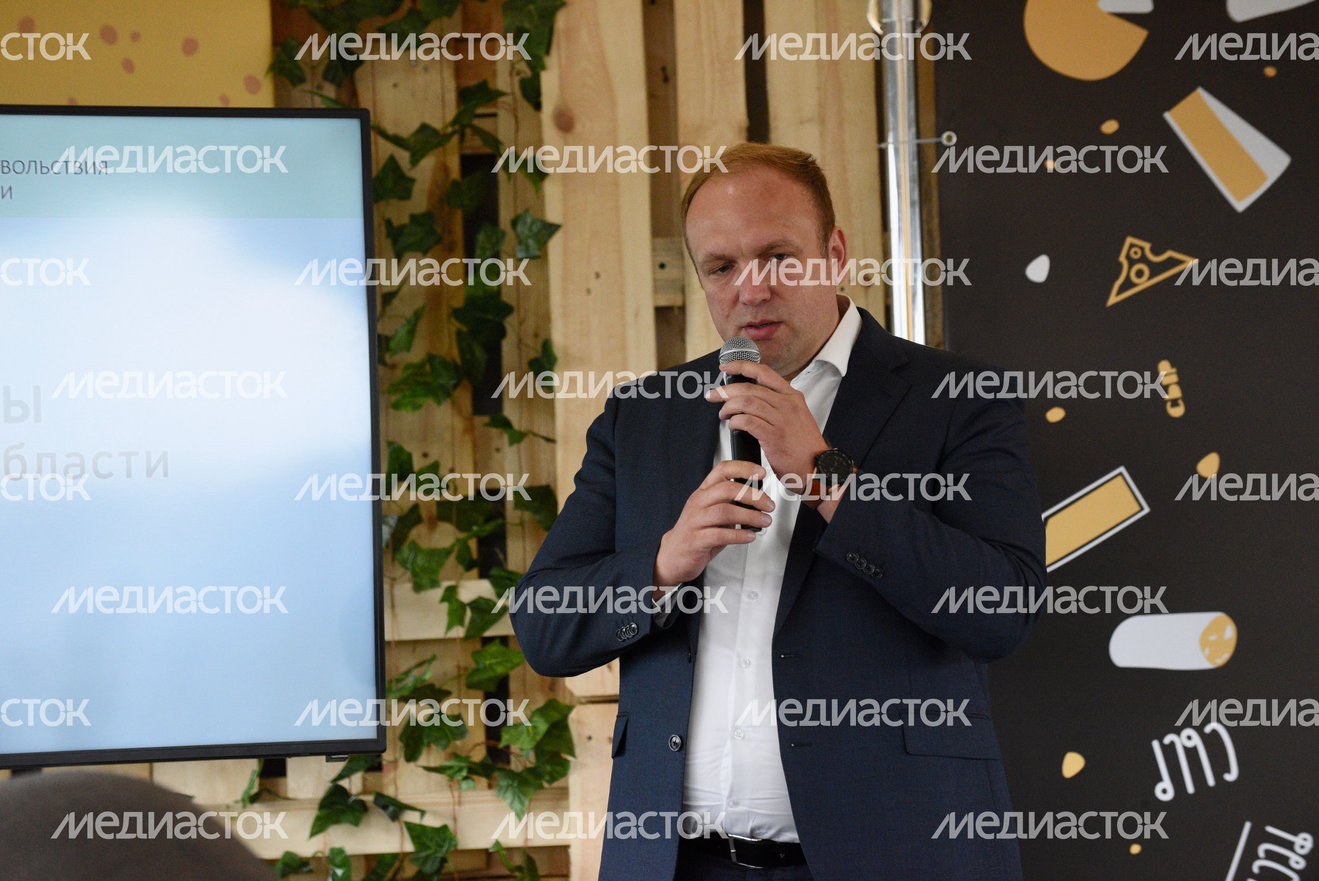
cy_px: 440
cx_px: 660
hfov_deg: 10.3
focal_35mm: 200
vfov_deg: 6.9
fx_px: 7330
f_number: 4.5
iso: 4000
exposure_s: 1/1250
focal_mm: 200
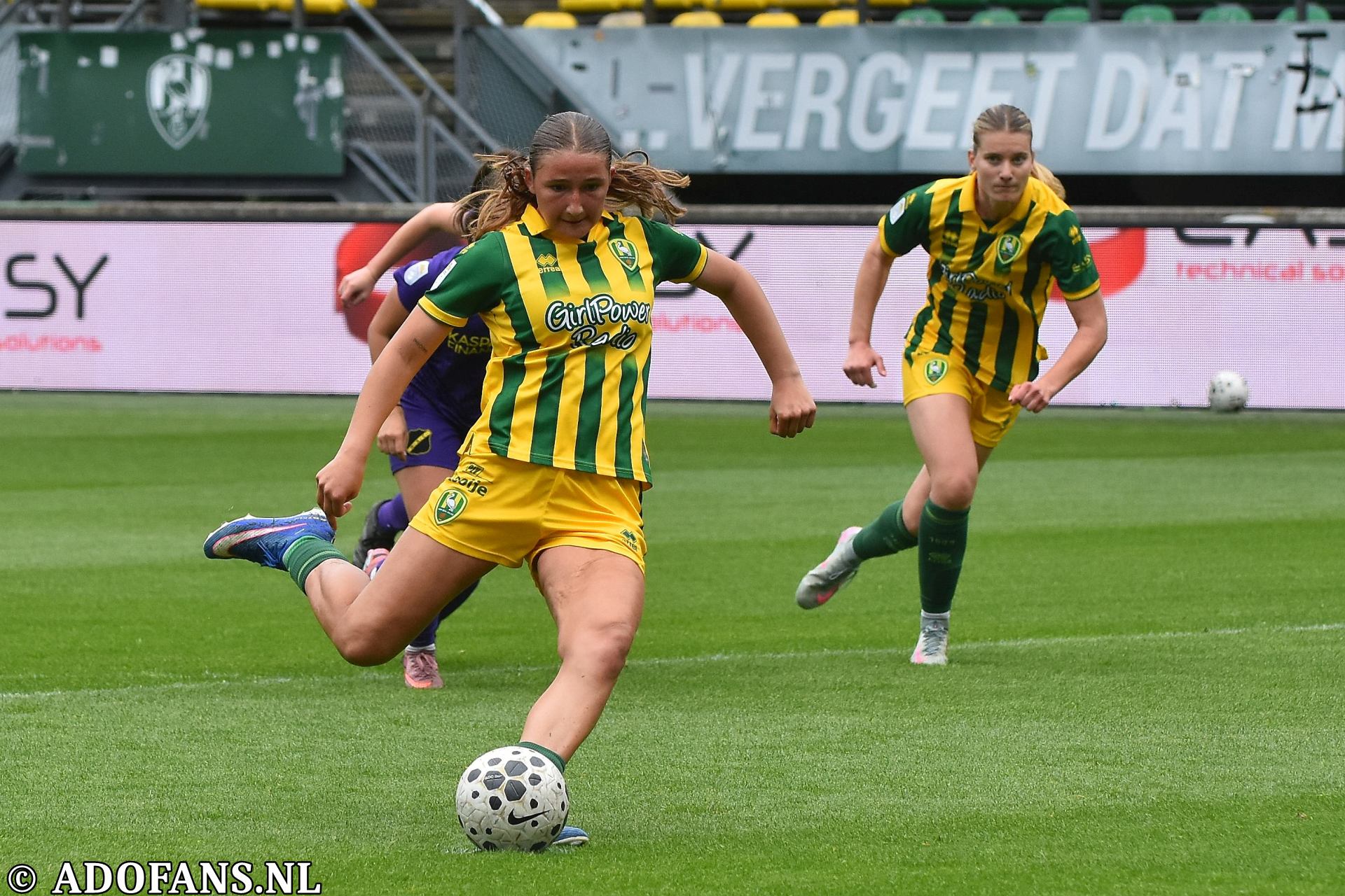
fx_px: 6164
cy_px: 448
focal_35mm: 165
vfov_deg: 8.3
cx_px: 672
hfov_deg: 12.5
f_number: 3.5
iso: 500
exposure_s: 1/1000
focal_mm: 110
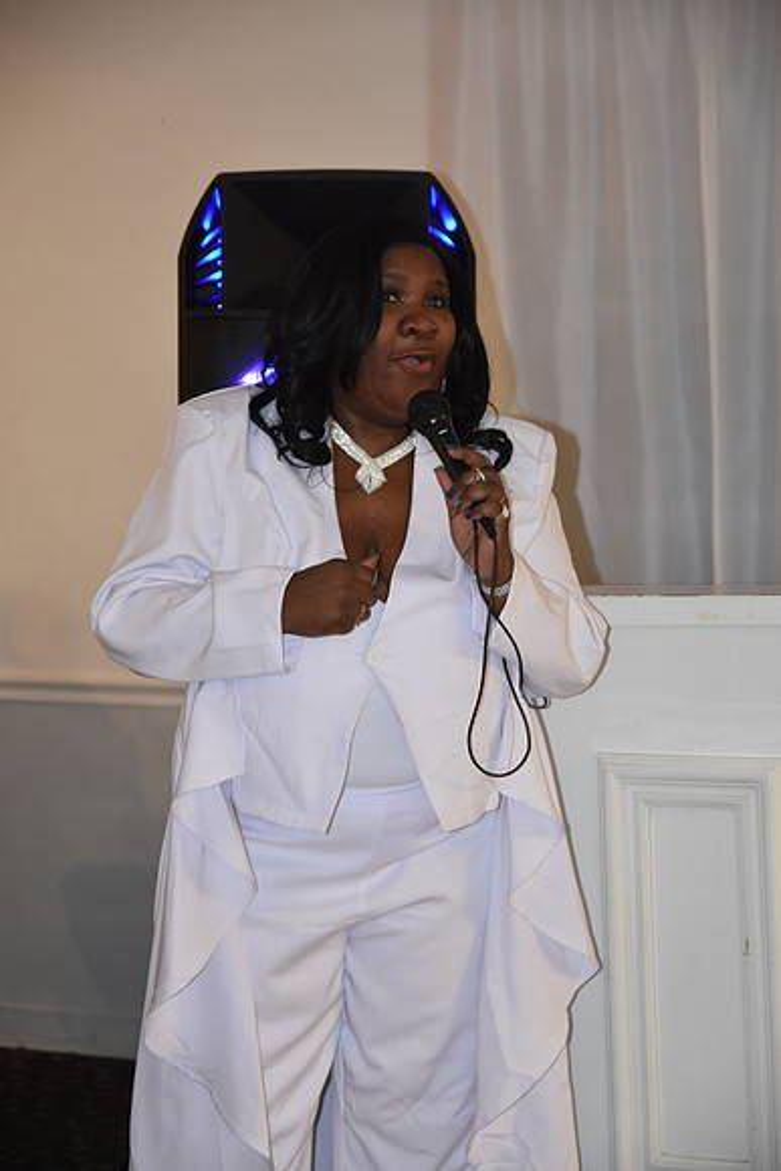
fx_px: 2439
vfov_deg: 27.0
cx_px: 390
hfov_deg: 18.2
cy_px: 586
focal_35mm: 75
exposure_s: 1/60
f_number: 2.8
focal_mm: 50
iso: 1100
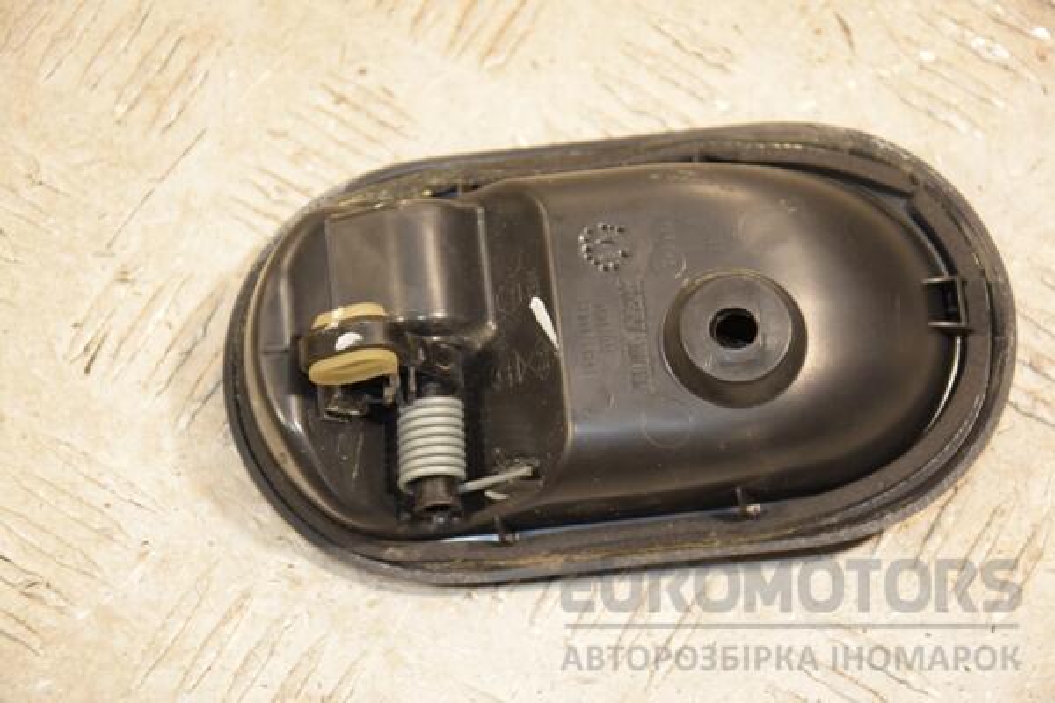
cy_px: 352
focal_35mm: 120
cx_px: 528
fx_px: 3516
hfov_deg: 17.1
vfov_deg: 11.4
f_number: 5.3
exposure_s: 1/160
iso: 800
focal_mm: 80
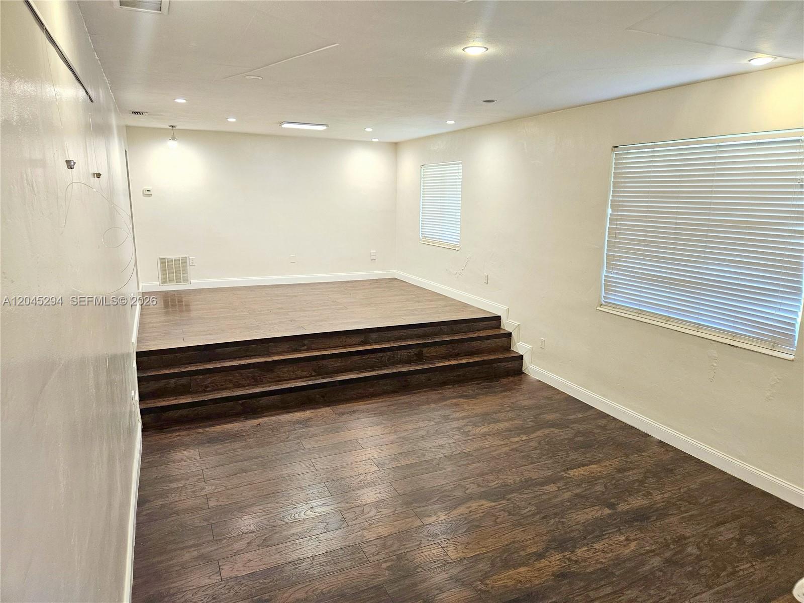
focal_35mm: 23
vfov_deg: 58.9
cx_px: 402
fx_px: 534
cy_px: 302
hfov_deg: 73.9
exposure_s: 1/120
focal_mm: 5.4
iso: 250
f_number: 1.8
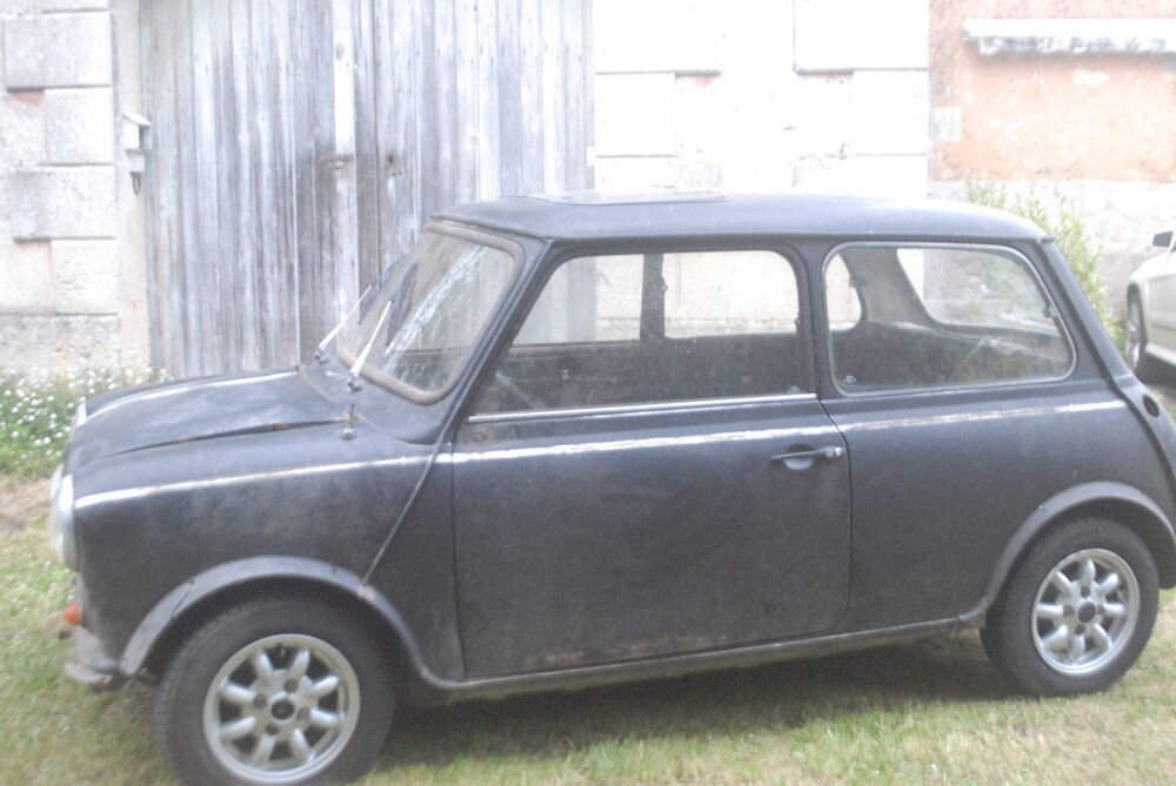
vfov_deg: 32.0
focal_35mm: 42
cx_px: 588
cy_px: 393
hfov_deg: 46.4
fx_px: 1373
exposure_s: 1/30
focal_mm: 28
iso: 1600
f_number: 3.8
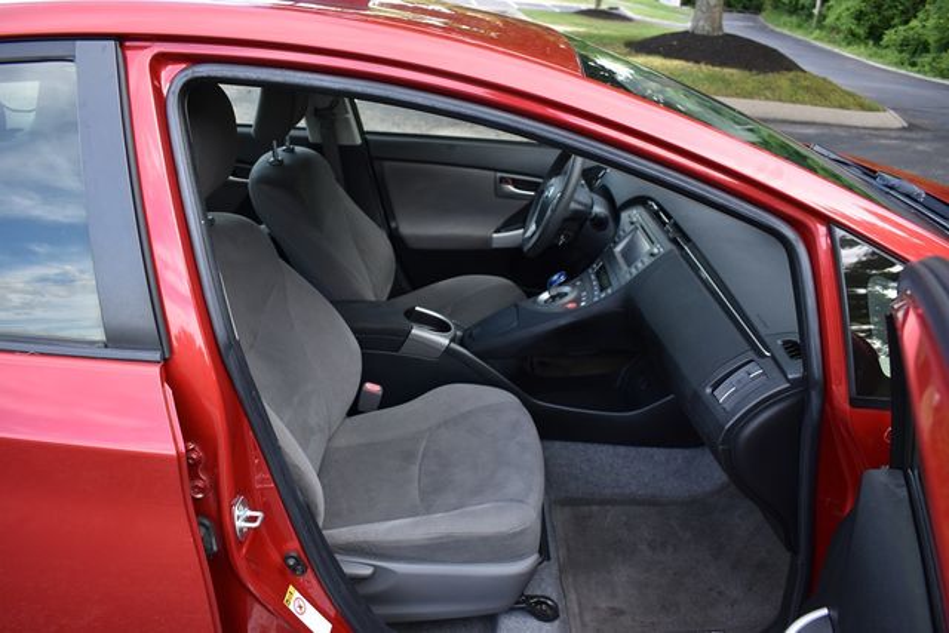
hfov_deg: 67.4
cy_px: 316
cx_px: 474
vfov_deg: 48.0
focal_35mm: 27
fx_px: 712
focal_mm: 18
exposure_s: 1/250
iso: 400
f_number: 4.5
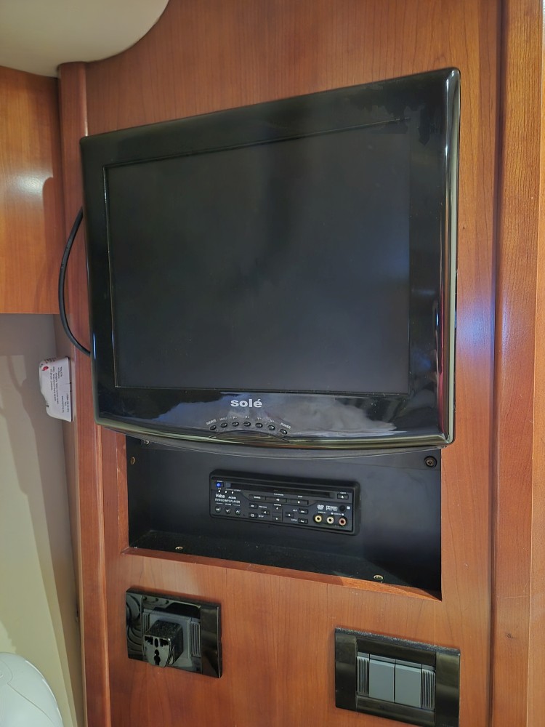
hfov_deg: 58.9
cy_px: 364
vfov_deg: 73.9
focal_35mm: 23
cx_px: 272
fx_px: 483
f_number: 1.8
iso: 2500
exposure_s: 1/16.7
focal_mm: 5.4
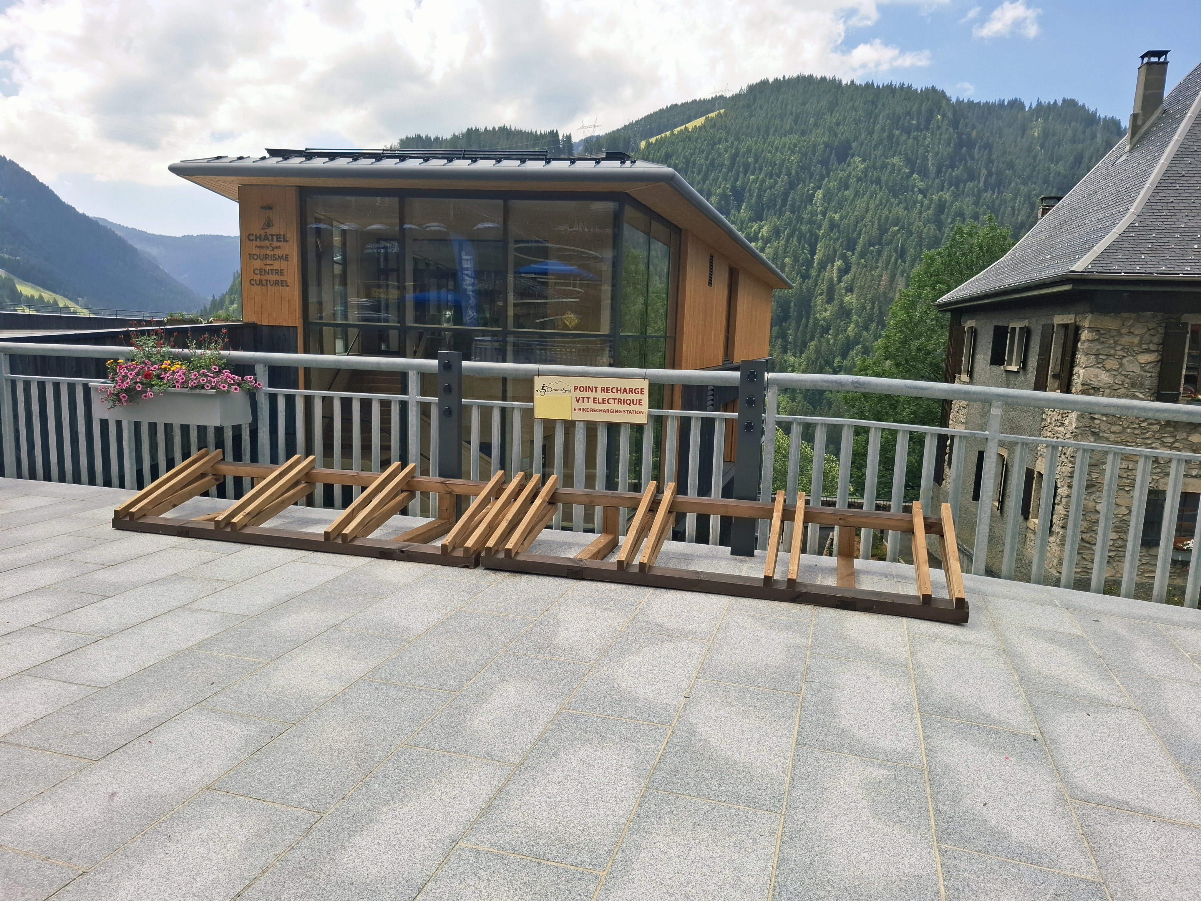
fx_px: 798
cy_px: 450
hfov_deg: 73.9
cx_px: 600
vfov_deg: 58.9
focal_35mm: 23
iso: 50
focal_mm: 5.54
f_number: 1.8
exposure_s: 1/2500
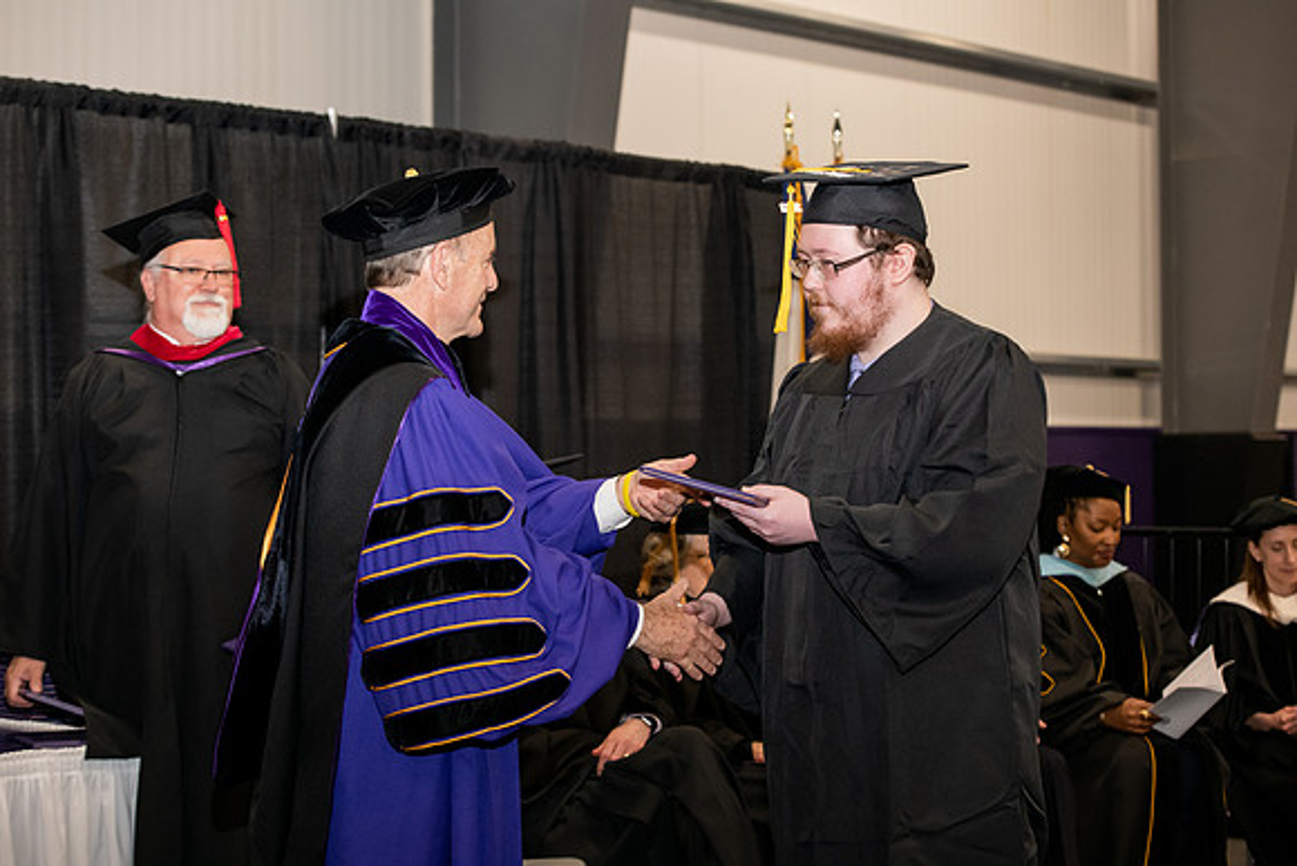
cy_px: 433
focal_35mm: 70
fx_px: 2522
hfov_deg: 28.8
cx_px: 648
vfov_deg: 19.5
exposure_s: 1/200
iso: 2000
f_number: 5
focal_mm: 70
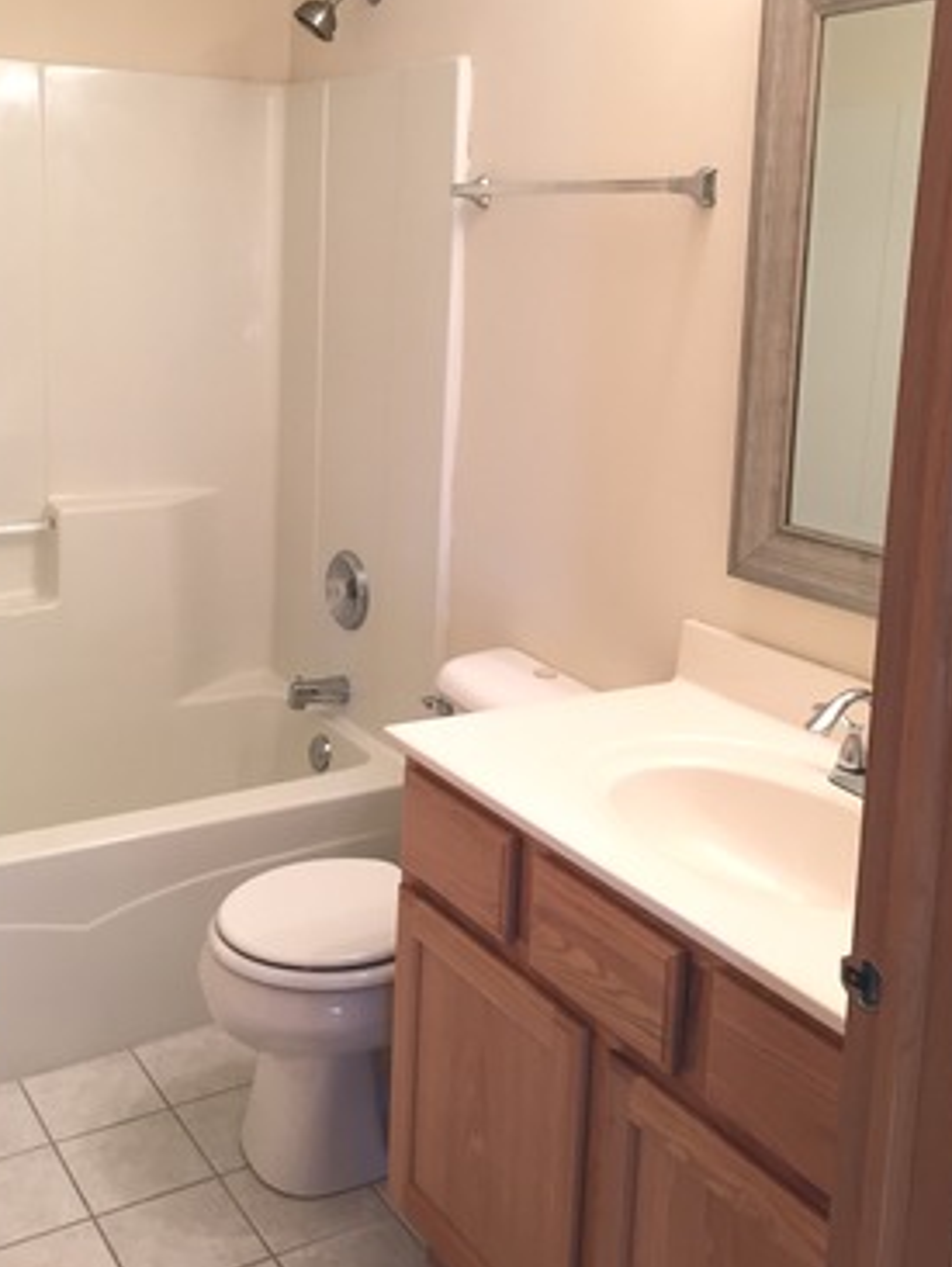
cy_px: 464
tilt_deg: -8.7
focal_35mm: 38
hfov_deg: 37.7
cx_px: 408
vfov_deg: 48.4
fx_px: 1392
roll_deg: -2.3
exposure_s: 1/30
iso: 64
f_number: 2.2
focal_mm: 4.15
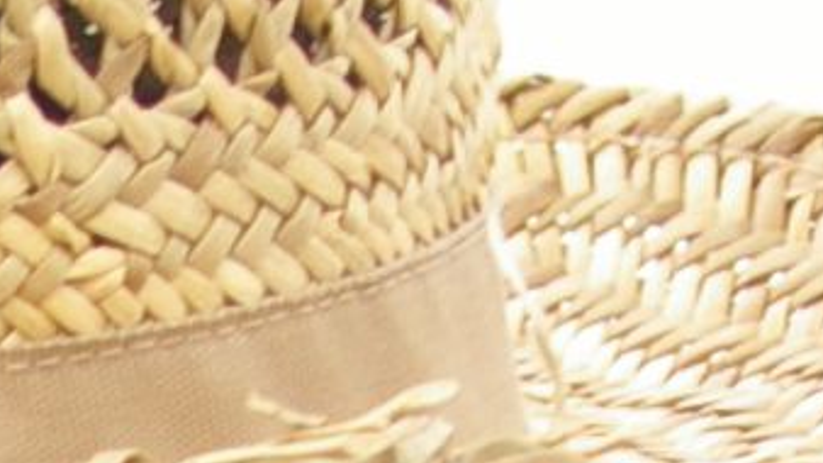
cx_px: -197
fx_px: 10073
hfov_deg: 4.7
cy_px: 2922
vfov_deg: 2.5
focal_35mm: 462
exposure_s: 1/90
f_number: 4
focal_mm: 33
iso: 200
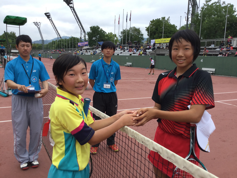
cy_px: 89
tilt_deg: -10.7
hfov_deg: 58.4
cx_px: 118
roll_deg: -2.4
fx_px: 212
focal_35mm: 31
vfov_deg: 45.4
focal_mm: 3.3
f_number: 2.4
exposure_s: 1/463
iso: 25
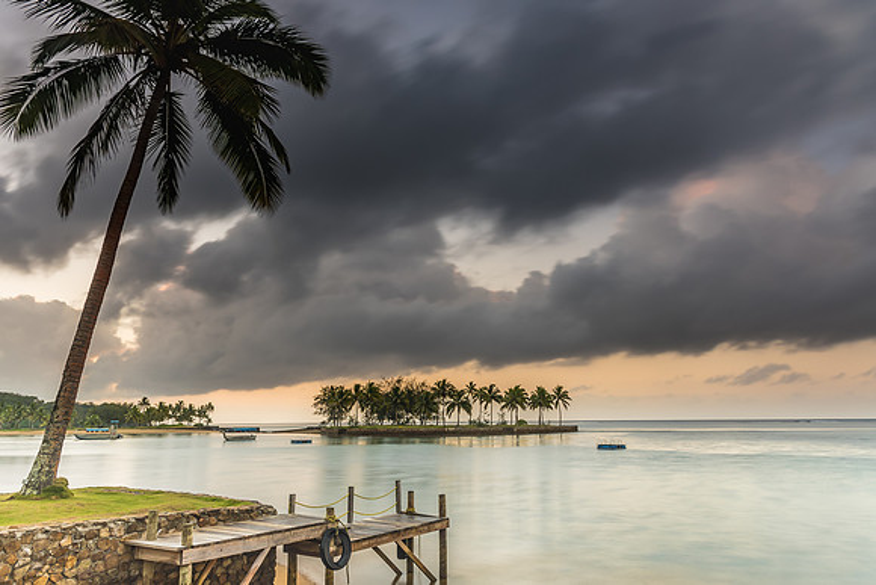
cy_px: 292
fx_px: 609
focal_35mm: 25
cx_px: 438
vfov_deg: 51.3
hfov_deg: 71.5
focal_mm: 16
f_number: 8
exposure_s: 4
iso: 100
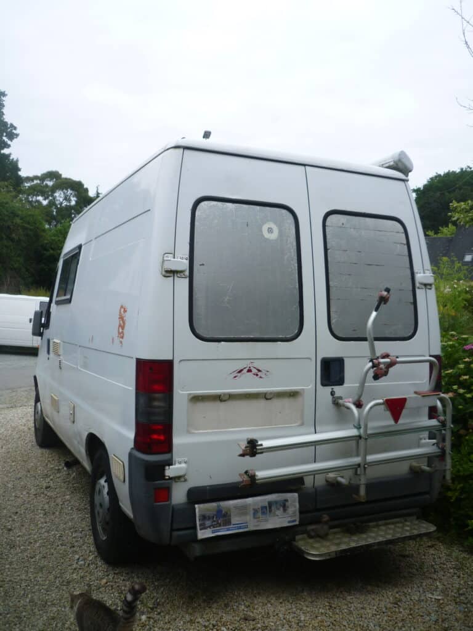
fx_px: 565
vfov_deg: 58.4
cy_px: 316
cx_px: 236
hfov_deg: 45.4
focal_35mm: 31
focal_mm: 5.5
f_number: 2.8
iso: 80
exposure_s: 1/640
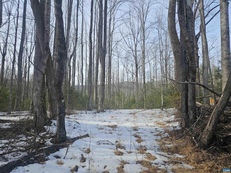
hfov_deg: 73.9
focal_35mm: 23
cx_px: 116
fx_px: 153
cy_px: 86
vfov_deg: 58.9
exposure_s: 1/1343
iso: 40
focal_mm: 5.4
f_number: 1.8
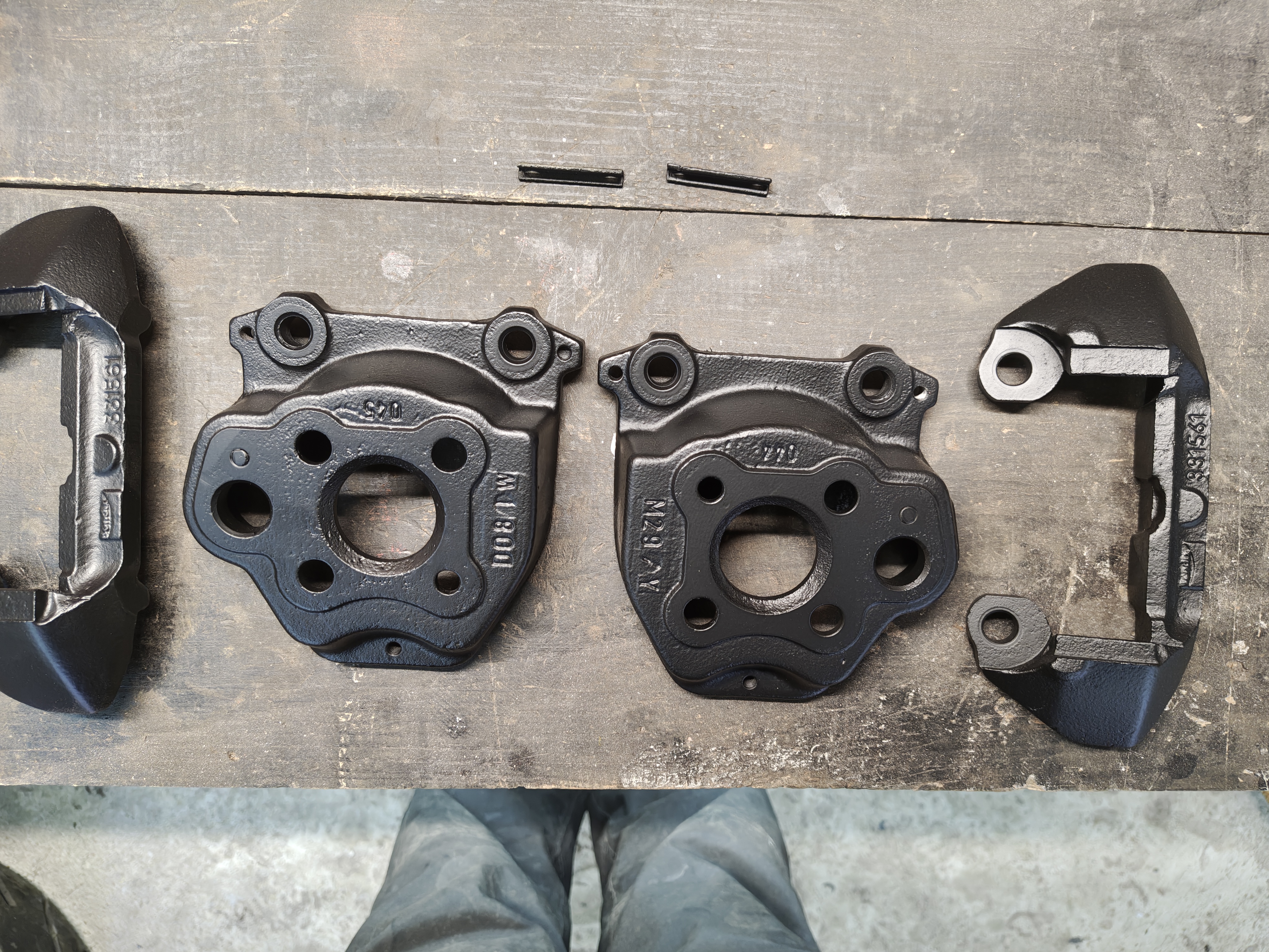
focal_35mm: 24
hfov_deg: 71.6
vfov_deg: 56.8
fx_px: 880
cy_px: 476
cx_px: 634
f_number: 1.8
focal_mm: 5.56
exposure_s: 1/59.7
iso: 3200
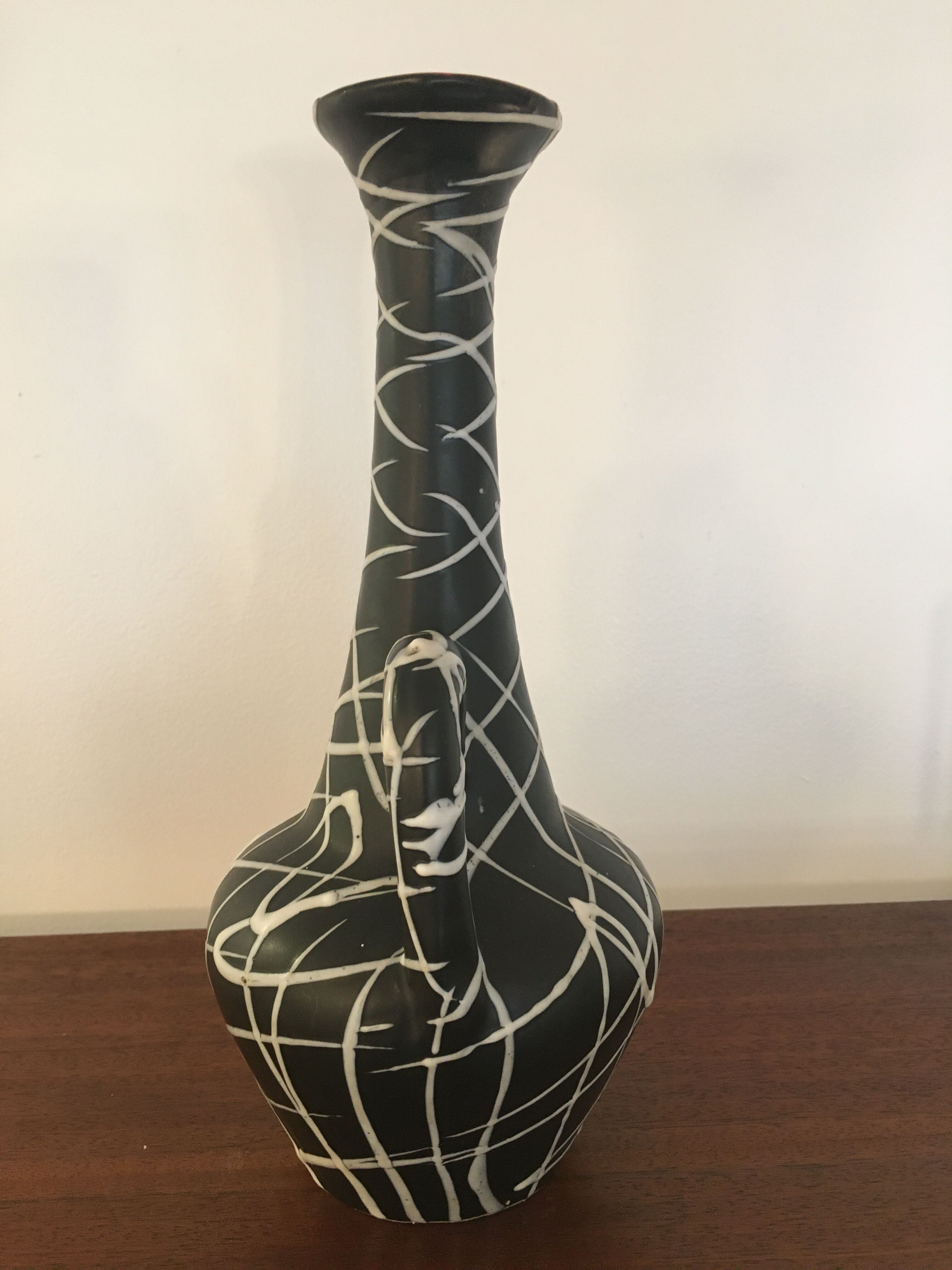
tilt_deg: -10.1
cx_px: 476
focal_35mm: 29
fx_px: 1063
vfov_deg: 61.7
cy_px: 635
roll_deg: +1.2
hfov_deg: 48.2
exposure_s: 1/33
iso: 160
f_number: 2.2
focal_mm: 4.15
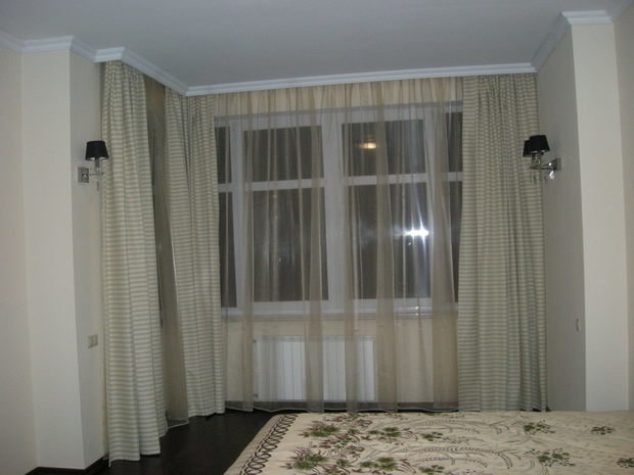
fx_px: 641
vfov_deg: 40.7
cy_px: 238
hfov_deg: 52.6
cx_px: 317
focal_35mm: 35
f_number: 2.8
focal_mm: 5.7
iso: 248
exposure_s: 1/60
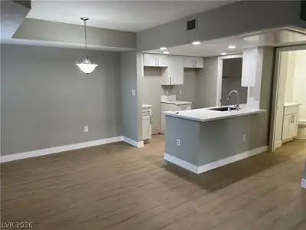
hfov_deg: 69.4
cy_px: 115
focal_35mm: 25
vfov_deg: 54.9
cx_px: 153
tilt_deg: -10.1
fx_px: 221
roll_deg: +0.4
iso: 125
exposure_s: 1/120
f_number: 1.6
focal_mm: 5.1
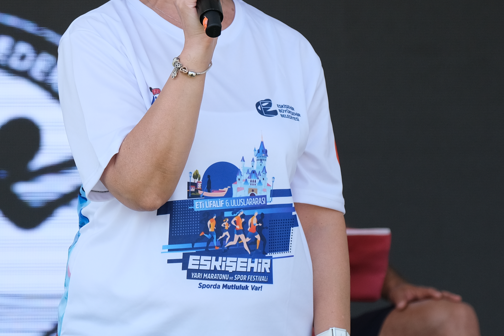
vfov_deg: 4.0
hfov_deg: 5.9
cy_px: 1
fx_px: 4858
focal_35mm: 347
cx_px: 169
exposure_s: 1/900
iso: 320
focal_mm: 98.2
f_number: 2.8
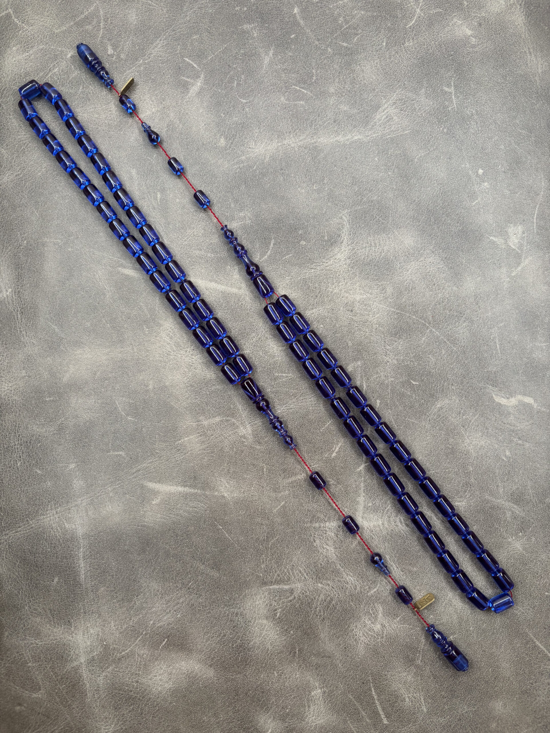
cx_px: 275
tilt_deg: -86.4
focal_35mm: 26
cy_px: 366
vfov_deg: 67.3
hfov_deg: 53.1
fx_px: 551
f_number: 1.6
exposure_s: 1/121
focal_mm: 5.96
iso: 125
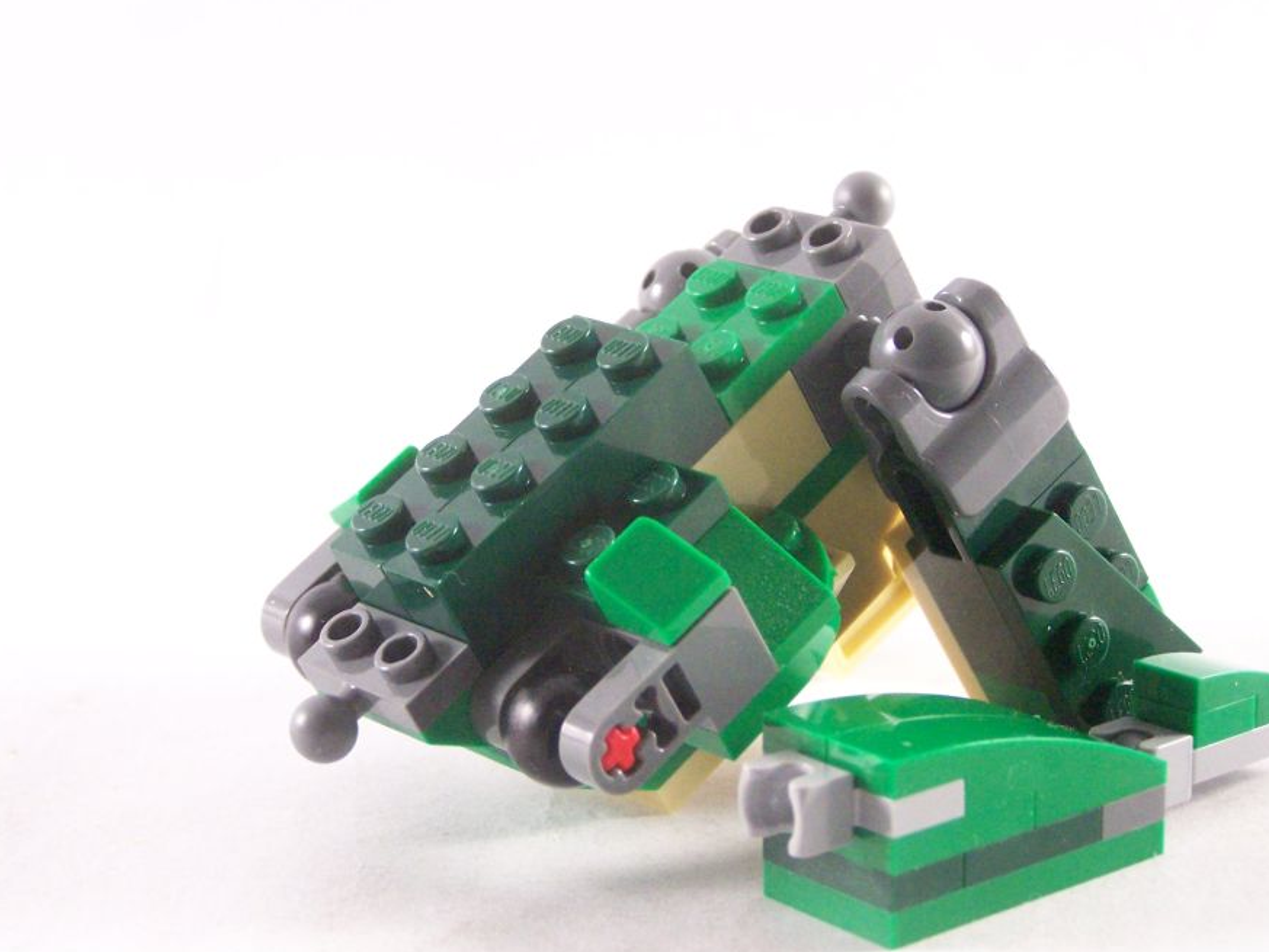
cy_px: 411
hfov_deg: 22.3
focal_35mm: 88
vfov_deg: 16.8
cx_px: 635
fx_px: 3226
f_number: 3.2
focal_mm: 12.4
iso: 400
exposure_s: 1/60
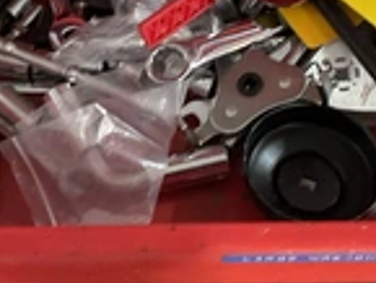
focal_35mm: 80
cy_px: -3
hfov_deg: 24.3
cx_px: 231
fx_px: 870
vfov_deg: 18.0
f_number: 1.8
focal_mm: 3
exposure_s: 1/30
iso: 250
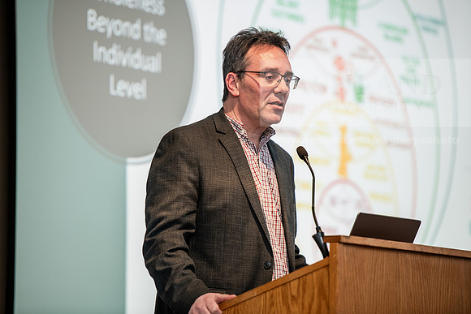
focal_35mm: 180
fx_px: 2355
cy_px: 157
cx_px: 236
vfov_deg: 7.6
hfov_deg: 11.4
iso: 800
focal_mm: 180
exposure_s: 1/200
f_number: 3.2
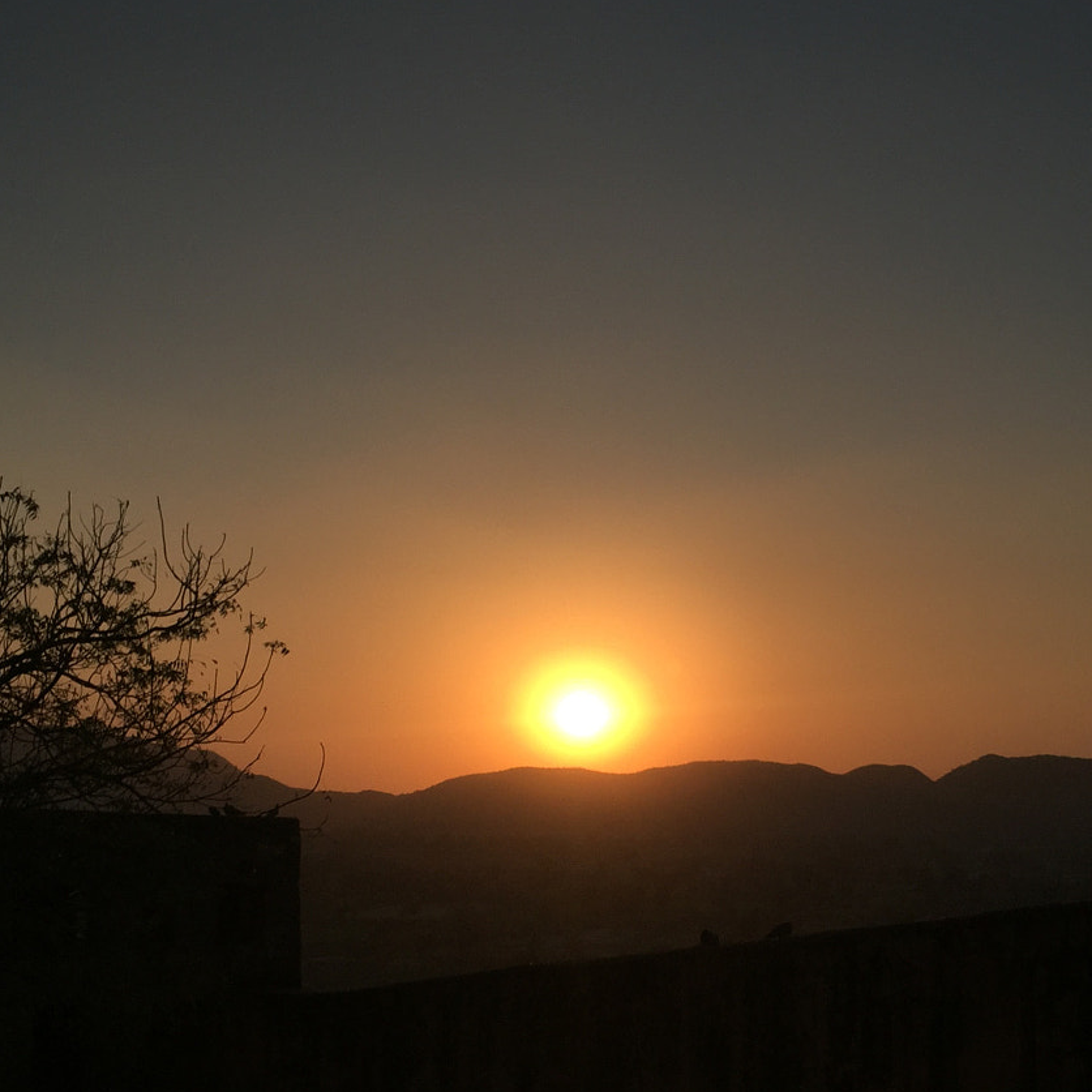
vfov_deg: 34.4
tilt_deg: +3.0
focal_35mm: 49
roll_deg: -1.0
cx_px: 643
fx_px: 1749
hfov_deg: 34.6
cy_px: 702
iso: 32
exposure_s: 1/4405
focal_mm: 4.15
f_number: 2.2
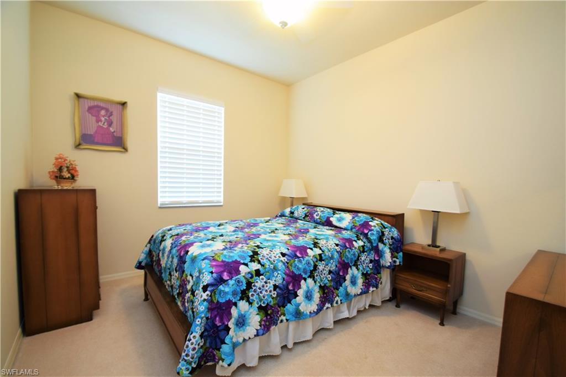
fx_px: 236
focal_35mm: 15
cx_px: 283
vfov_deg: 77.3
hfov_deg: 100.4
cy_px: 188
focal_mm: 10
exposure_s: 1/5
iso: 200
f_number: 7.1
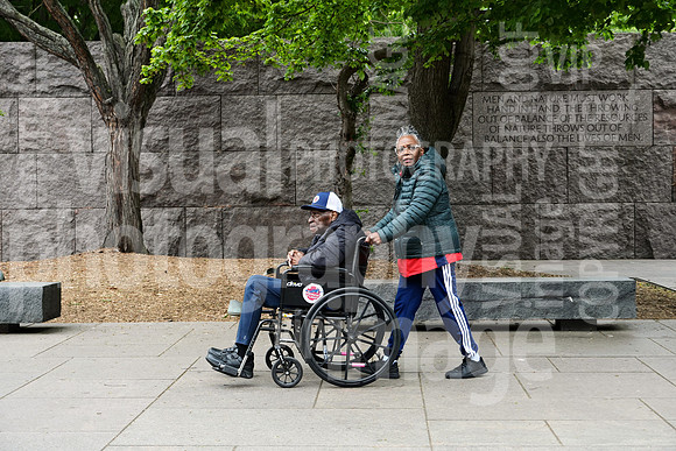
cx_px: 338
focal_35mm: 60
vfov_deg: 22.6
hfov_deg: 33.4
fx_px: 1127
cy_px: 226
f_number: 5.6
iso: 250
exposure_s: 1/125
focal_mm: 40
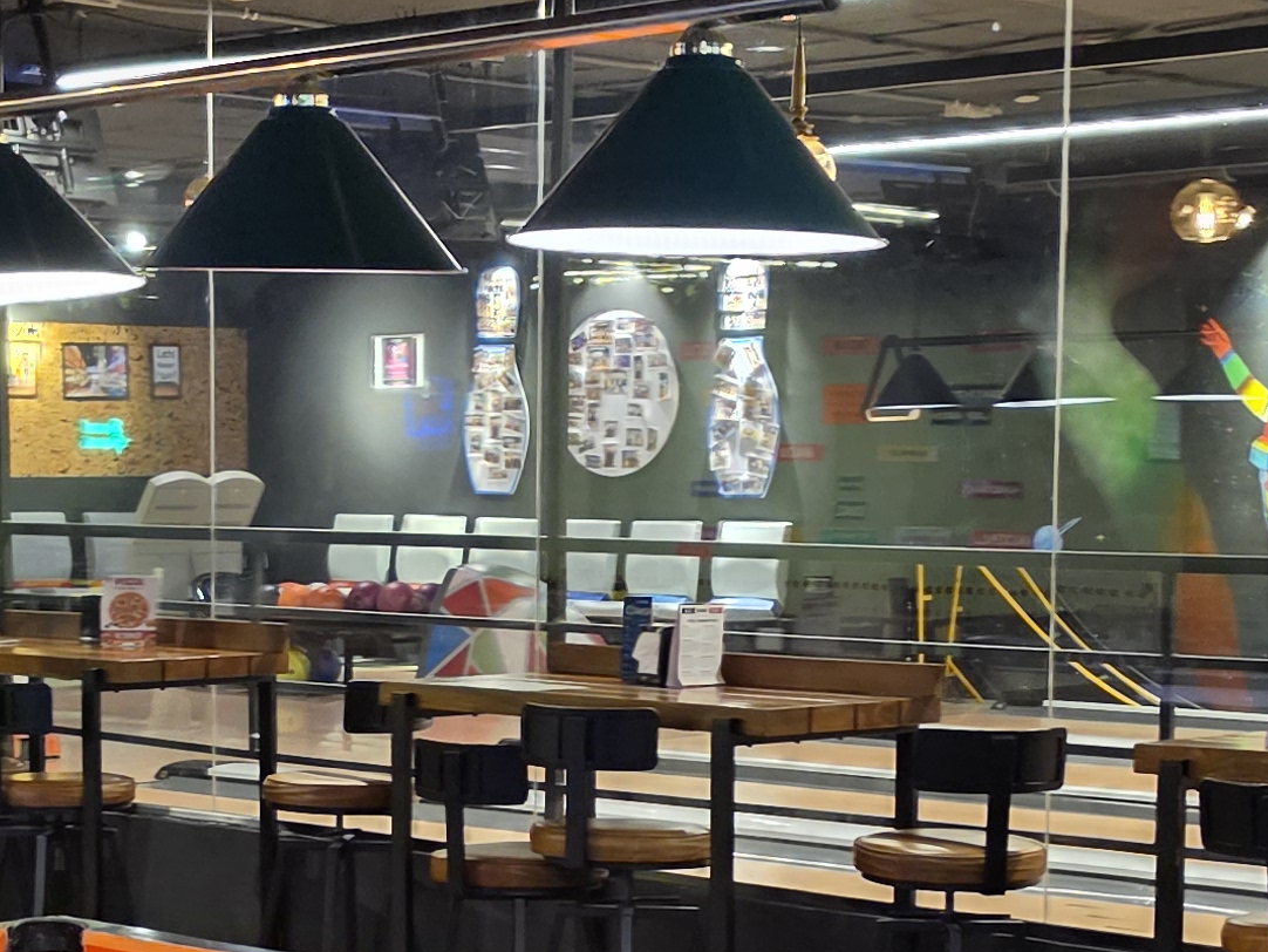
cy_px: 773
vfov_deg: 17.2
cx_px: 450
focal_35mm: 85
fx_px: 3114
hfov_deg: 22.9
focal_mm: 6.5
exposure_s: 1/100
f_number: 1.4
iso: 400
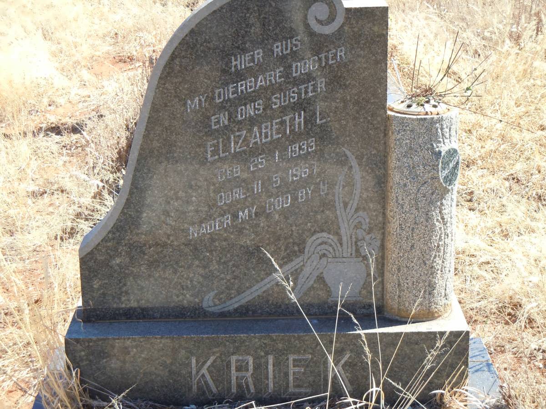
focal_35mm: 77
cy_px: 204
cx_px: 273
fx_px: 1215
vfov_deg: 19.1
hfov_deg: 25.3
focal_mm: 13.9
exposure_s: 1/320
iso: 200
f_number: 4.3
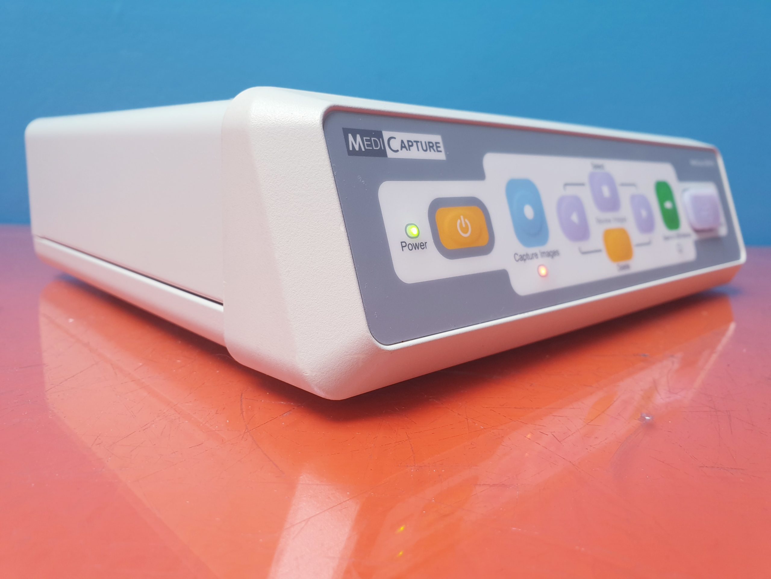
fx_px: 579
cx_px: 386
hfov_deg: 67.3
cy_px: 290
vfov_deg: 53.1
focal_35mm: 26
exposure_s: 1/50
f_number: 2.4
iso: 125
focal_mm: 4.3
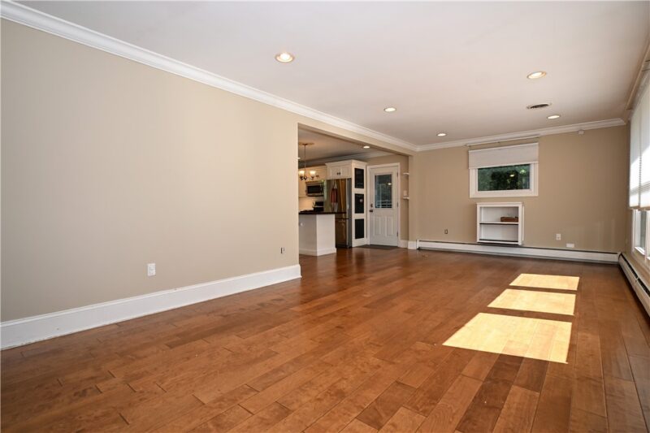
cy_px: 216
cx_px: 325
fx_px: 325
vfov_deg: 67.4
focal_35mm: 18
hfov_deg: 90.0
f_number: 5
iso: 200
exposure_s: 1/100
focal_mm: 12
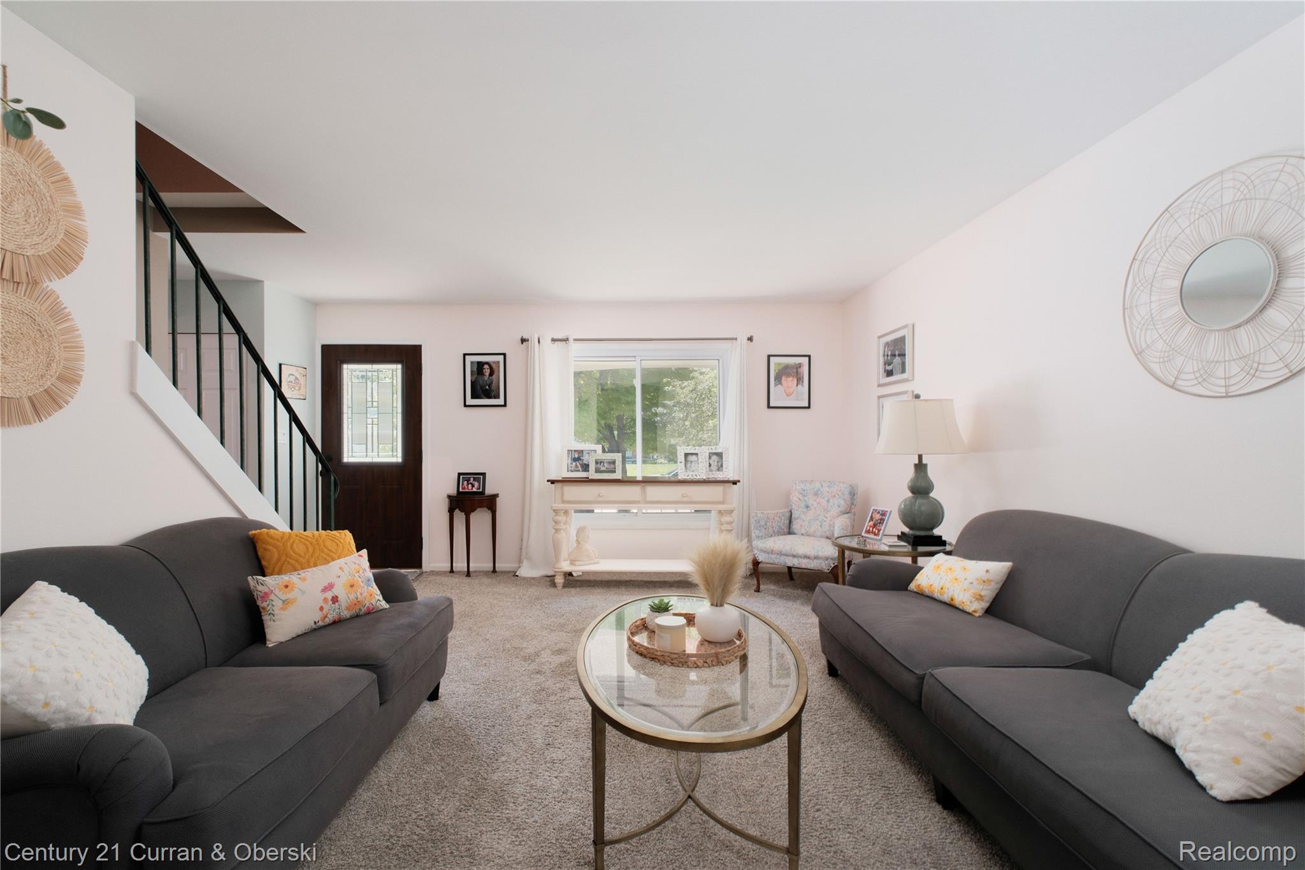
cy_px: 435
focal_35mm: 15
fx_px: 544
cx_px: 652
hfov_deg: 100.4
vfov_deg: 77.3
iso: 800
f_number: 8
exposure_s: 1/250
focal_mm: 10
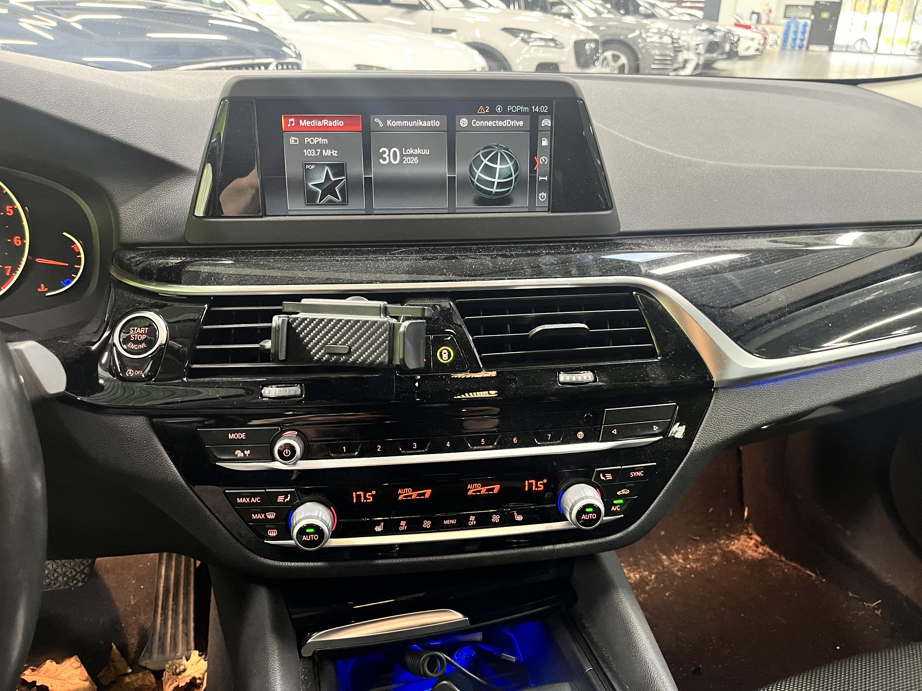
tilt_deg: -24.3
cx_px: 461
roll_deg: -0.8
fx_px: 693
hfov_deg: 67.3
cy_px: 346
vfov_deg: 53.1
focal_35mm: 26
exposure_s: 1/33
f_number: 1.6
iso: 500
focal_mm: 5.1
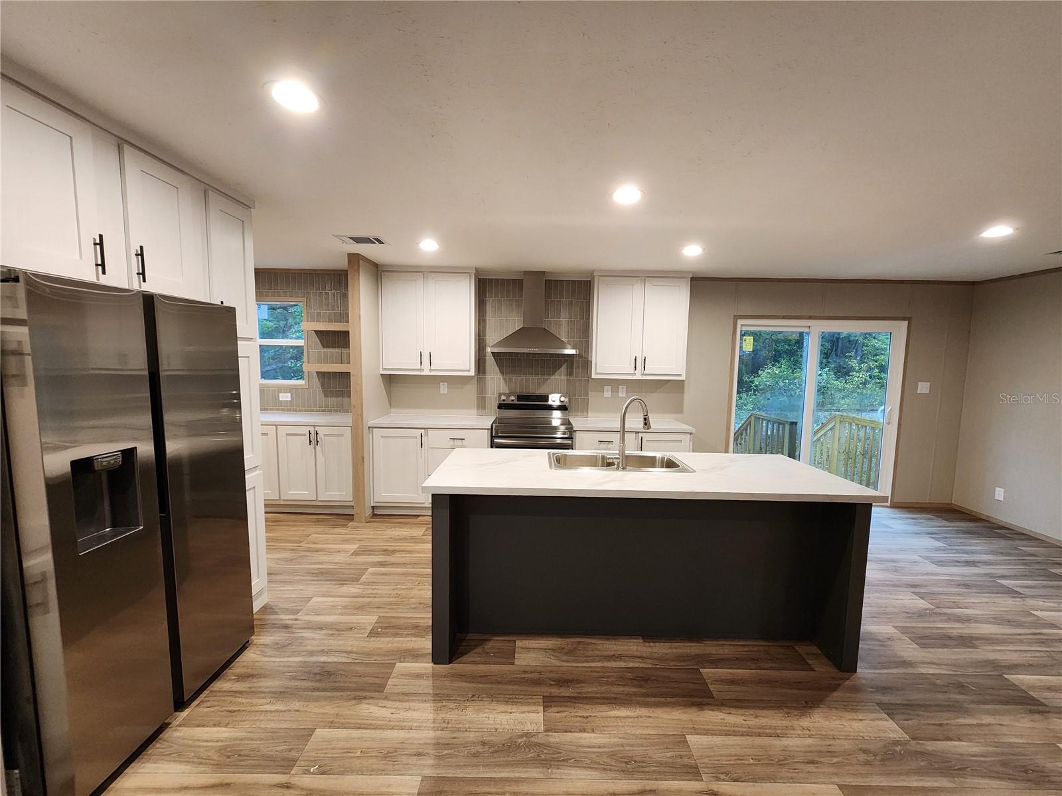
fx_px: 399
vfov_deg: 89.9
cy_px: 398
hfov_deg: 106.2
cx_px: 531
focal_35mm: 13
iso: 400
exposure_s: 1/60
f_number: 2.2
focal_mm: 2.2
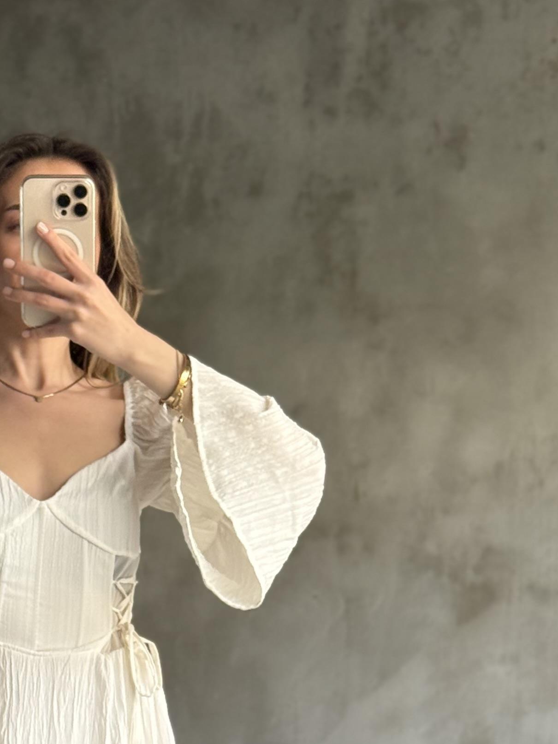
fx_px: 2579
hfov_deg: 12.2
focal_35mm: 120
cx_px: 11
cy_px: 853
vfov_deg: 15.9
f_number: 1.78
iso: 100
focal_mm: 6.76
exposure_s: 1/76
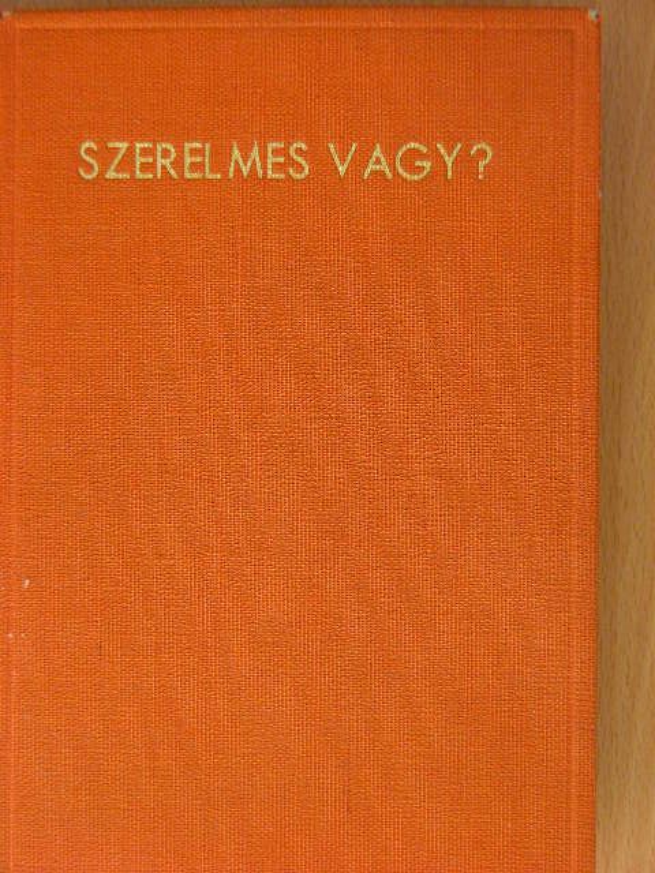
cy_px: 436
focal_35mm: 99
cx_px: 328
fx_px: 2498
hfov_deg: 14.9
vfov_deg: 19.8
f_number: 3.5
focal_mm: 16.5
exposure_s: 1/34
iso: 200
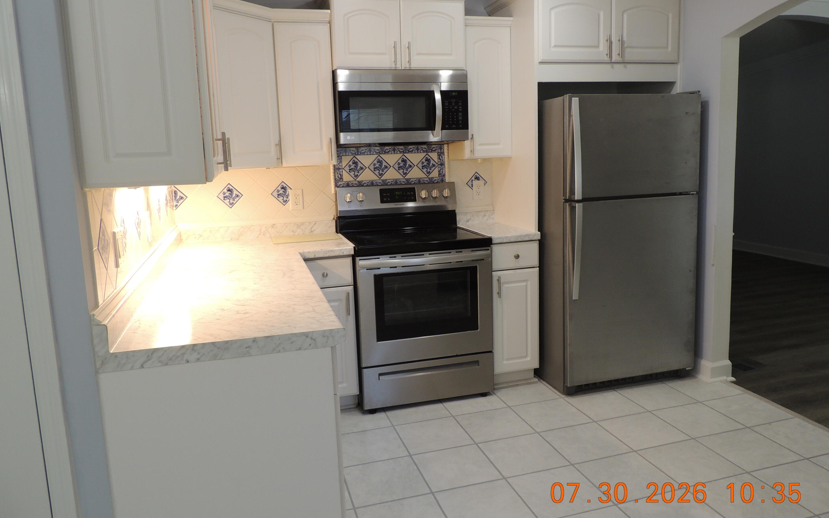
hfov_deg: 70.4
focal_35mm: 26
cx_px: 417
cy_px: 243
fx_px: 587
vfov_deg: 47.6
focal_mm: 4.3
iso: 125
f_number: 3
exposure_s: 1/30
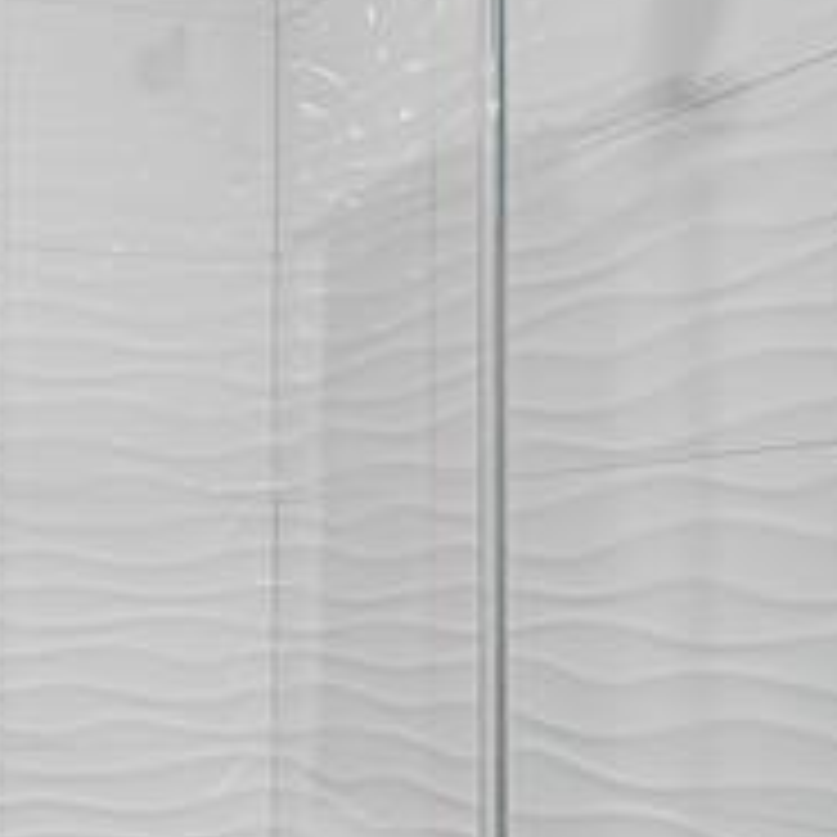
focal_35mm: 56
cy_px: 598
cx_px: -212
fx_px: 1532
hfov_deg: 26.5
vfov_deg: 30.2
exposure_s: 1.6
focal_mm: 12
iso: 50
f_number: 6.3
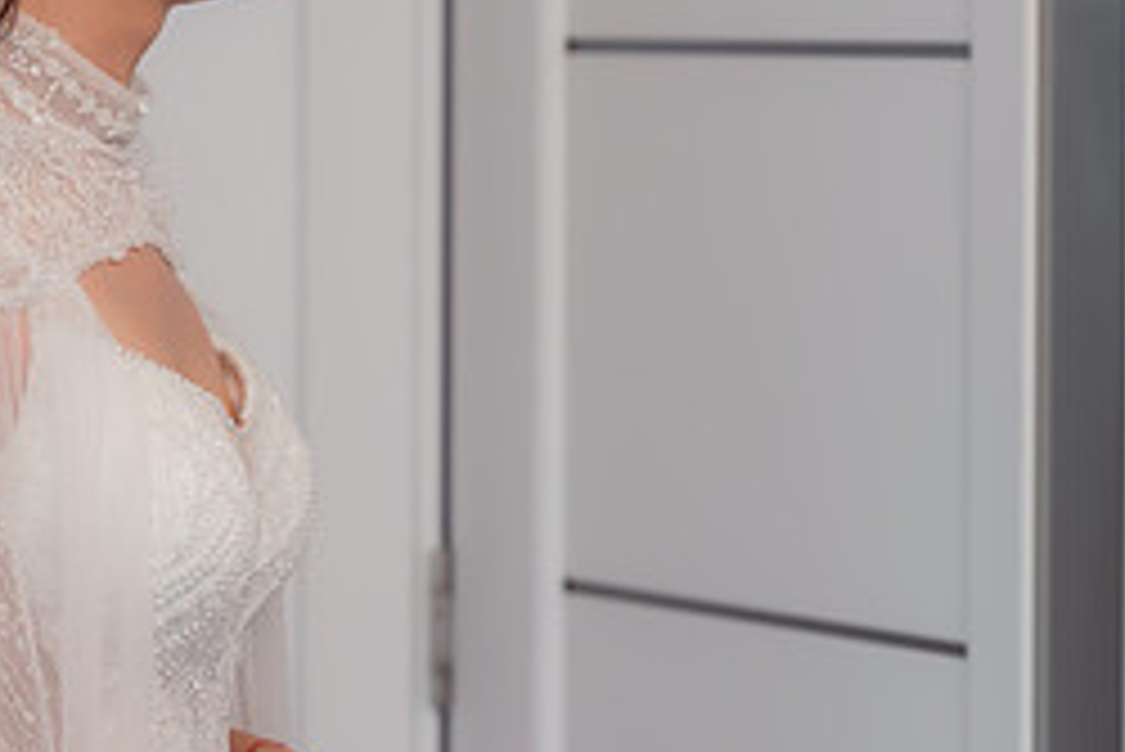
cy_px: 342
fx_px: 6160
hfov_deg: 10.4
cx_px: 842
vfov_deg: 7.0
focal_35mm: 197
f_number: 2.8
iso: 1600
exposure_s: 1/320
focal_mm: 85
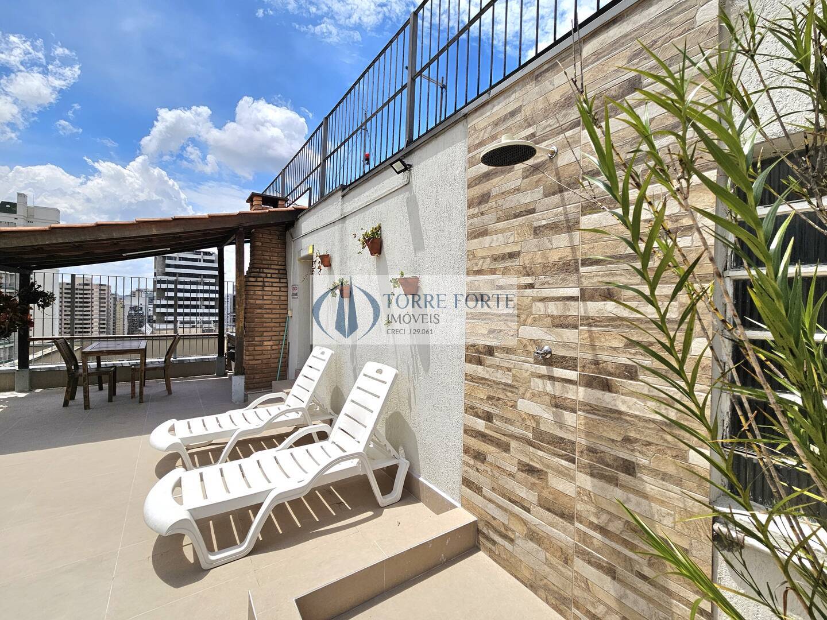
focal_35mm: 13
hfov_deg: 106.2
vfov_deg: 89.9
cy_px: 310
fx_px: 311
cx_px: 414
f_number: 2.2
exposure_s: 1/10000
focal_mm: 2.2
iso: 50
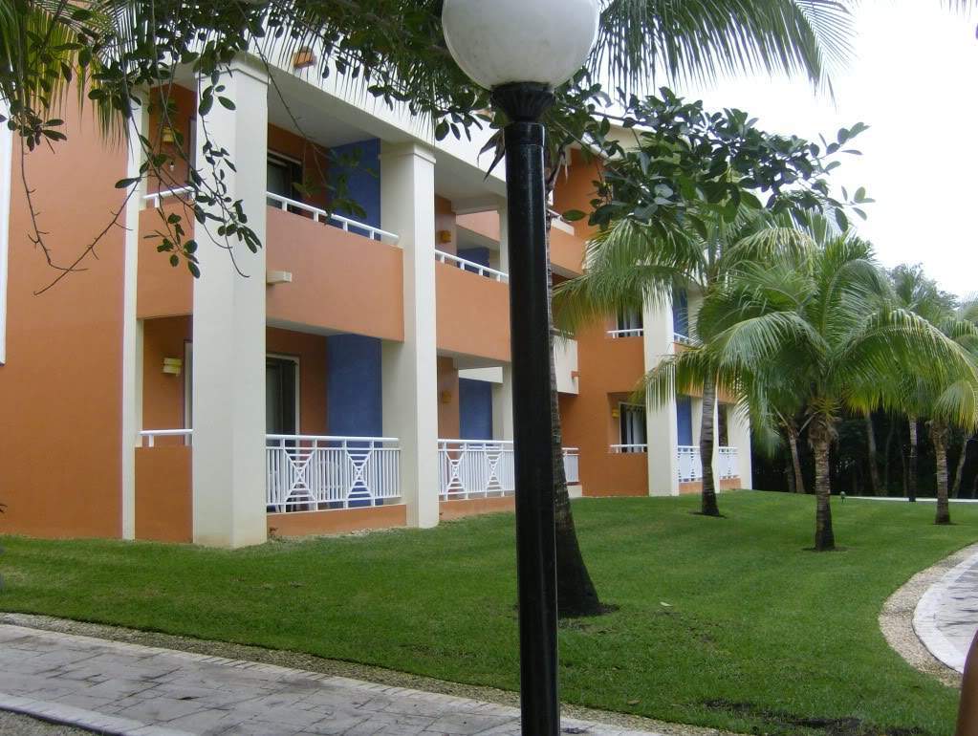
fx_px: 1018
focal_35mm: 36
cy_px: 368
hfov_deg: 51.3
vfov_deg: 39.7
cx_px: 489
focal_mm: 6
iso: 100
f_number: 2.8
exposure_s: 1/218
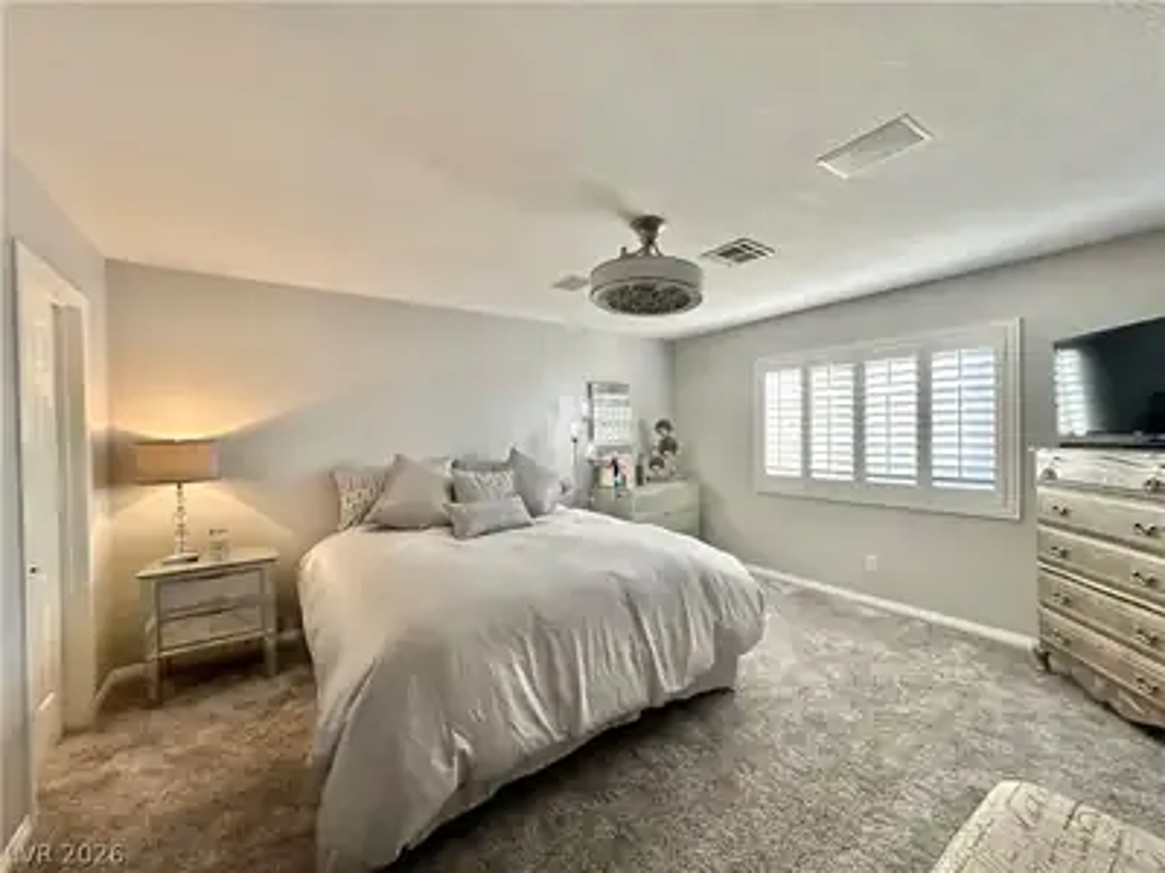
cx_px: 582
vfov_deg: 85.7
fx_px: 471
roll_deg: +0.7
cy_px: 436
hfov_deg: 102.1
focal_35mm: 14
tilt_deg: -0.4
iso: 160
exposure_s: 1/120
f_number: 2.2
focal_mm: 2.22
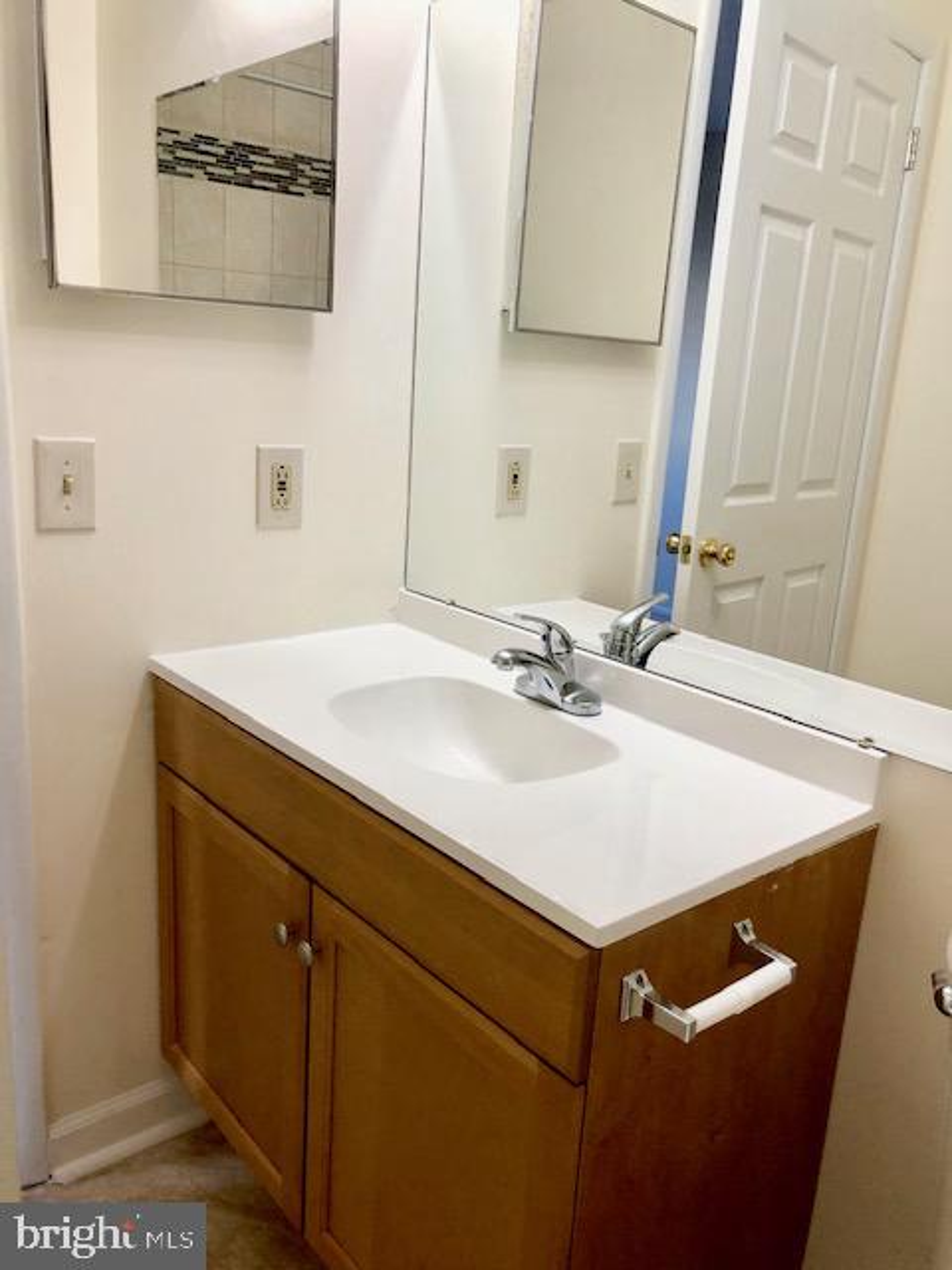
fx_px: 1027
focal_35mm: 28
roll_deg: -3.7
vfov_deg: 63.4
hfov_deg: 49.7
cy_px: 635
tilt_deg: -13.7
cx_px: 476
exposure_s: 1/30
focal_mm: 4
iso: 25
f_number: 1.8
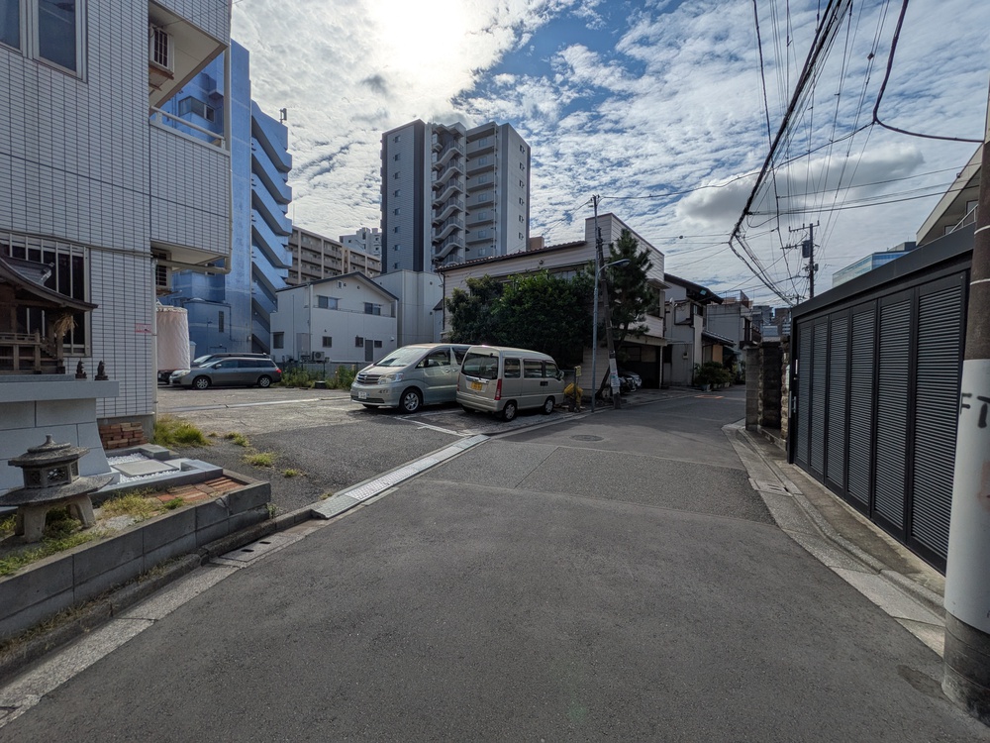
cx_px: 495
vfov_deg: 85.7
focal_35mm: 14
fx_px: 400
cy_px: 372
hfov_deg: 102.1
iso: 48
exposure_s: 1/8000
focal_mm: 1.83
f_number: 2.2
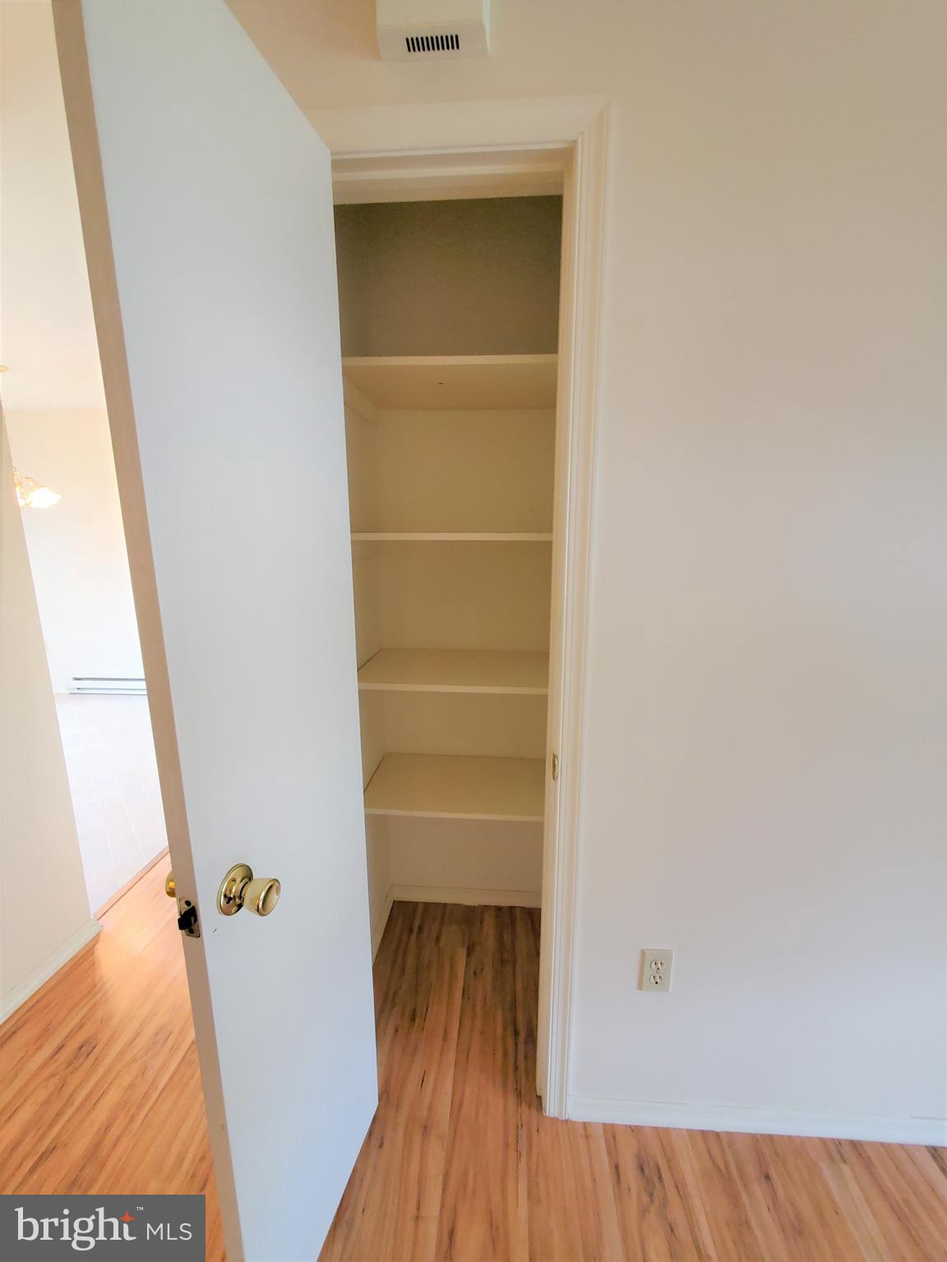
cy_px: 631
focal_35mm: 13
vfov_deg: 106.2
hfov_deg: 89.9
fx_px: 474
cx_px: 474
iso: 800
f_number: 2.2
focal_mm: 1.8
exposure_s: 1/29
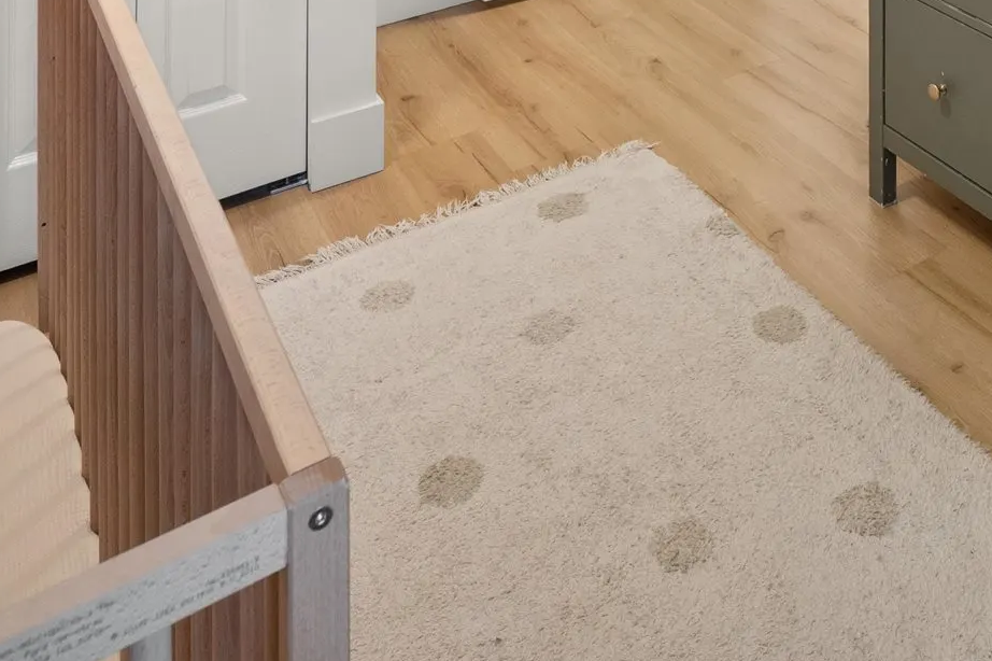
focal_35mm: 40
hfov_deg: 45.8
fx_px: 1102
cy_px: -428
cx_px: 807
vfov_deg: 23.4
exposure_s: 1/8
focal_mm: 12
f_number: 7.1
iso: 400
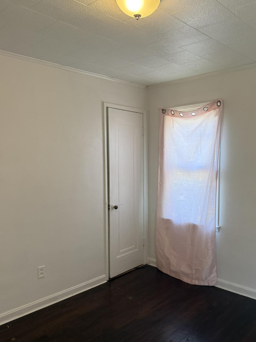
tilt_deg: -4.9
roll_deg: -0.2
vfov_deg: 59.8
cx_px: 155
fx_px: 296
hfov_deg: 46.5
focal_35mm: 30
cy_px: 188
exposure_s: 1/60
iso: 500
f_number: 1.78
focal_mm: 6.76
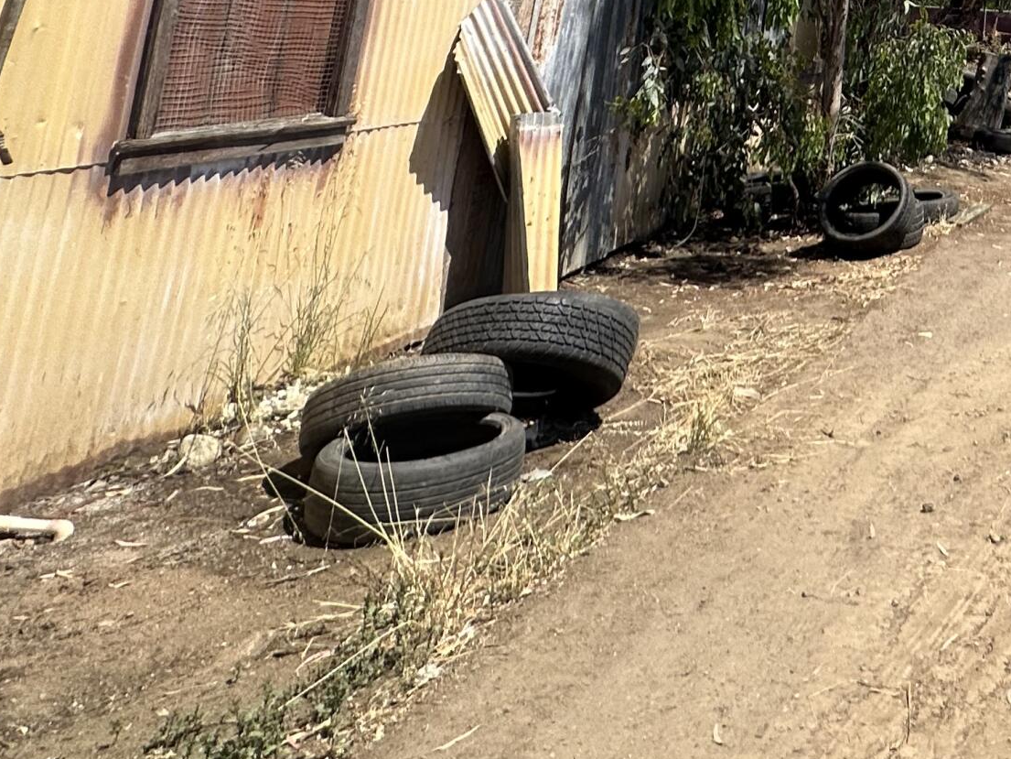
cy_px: -135
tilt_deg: +9.1
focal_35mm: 38
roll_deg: -0.8
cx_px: 1243
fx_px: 1110
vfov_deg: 31.9
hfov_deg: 36.4
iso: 50
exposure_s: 1/1553
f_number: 2.2
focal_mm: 2.22
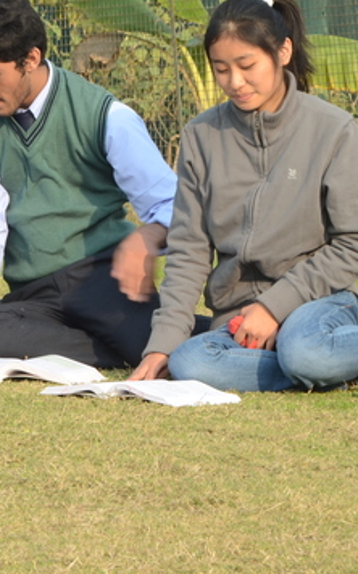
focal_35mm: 270
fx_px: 4222
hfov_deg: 4.8
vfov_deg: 7.8
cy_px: 156
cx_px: -240
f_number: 11
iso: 250
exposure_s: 1/100
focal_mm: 70
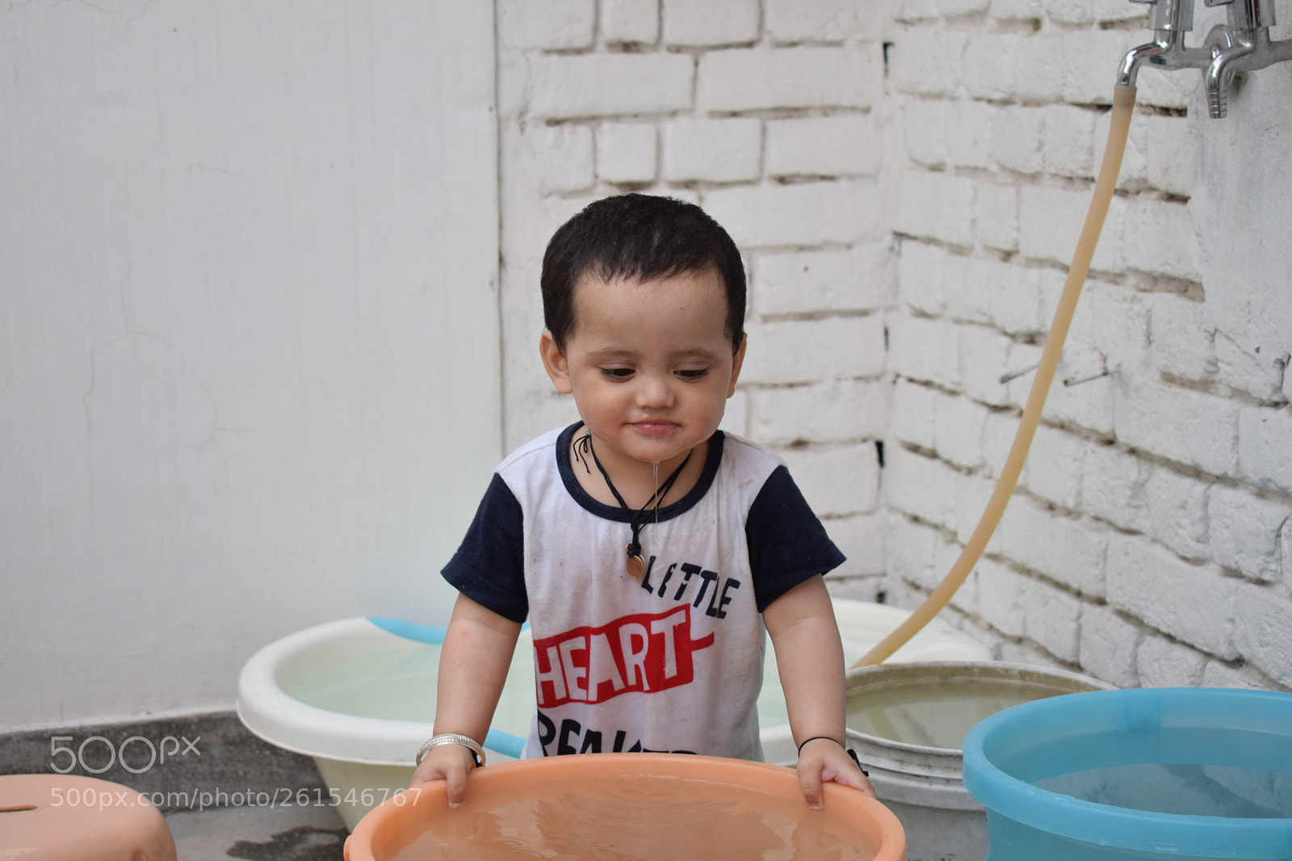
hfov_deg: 29.2
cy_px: 430
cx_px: 646
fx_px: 2476
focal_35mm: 69
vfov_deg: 19.7
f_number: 5.3
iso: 200
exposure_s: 1/100
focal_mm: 46
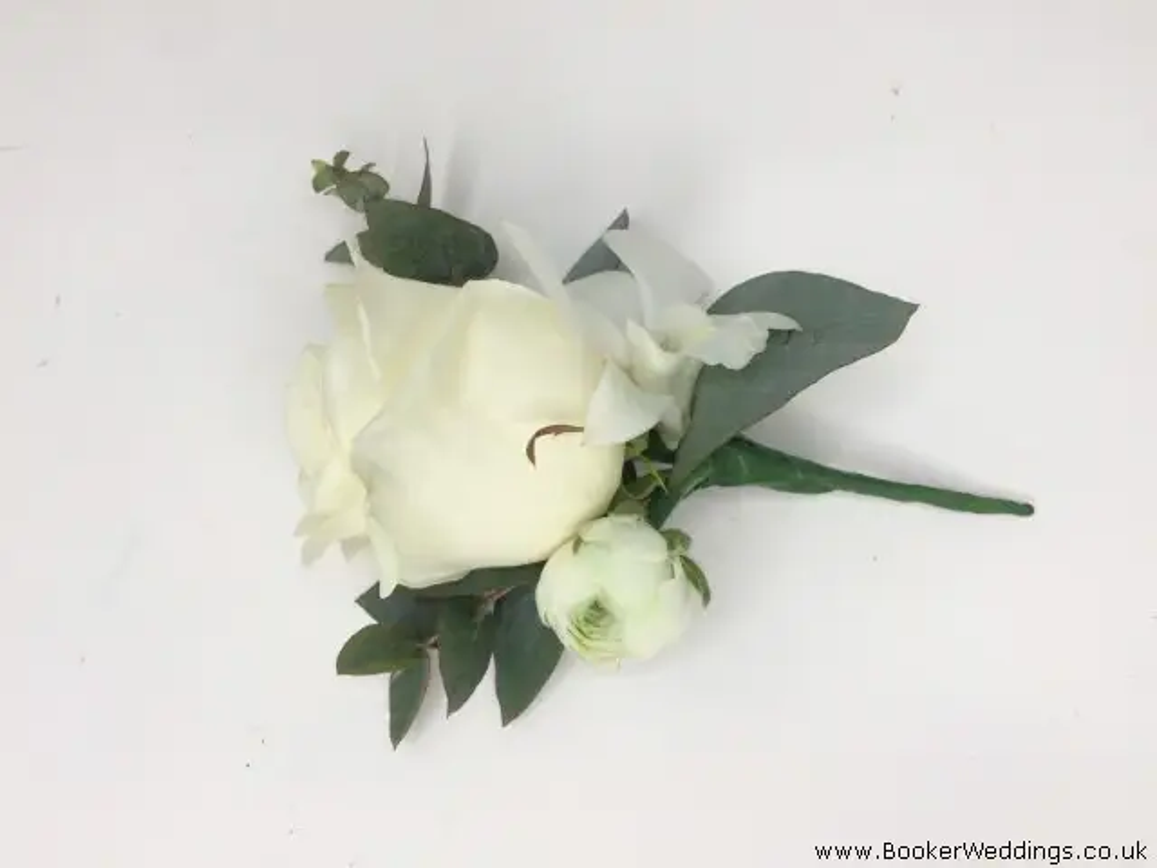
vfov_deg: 48.2
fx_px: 969
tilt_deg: -74.5
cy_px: 434
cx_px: 578
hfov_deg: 61.7
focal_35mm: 29
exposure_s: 1/419
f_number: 2.2
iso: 32
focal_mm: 4.15
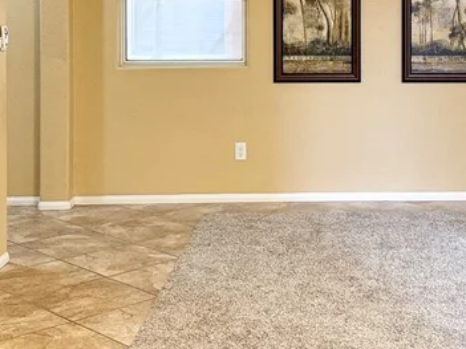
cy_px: 0
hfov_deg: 27.4
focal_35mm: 70
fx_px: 942
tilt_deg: -0.9
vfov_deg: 20.3
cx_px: 345
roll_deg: -0.5
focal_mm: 6.76
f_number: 1.78
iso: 200
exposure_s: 1/120
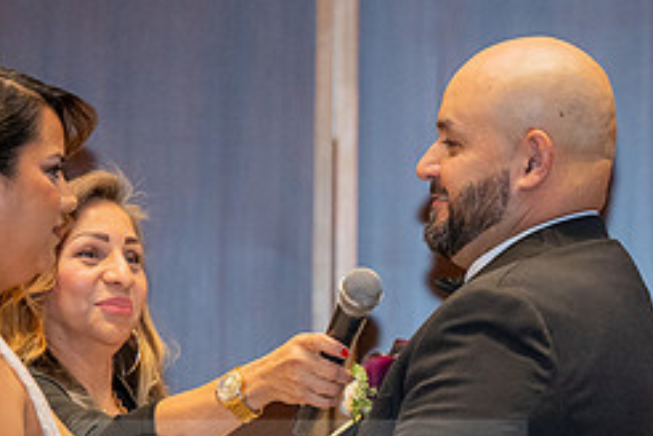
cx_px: 423
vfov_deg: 2.9
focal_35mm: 477
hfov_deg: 4.3
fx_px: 8652
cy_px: 563
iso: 1250
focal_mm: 175
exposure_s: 1/160
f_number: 3.2
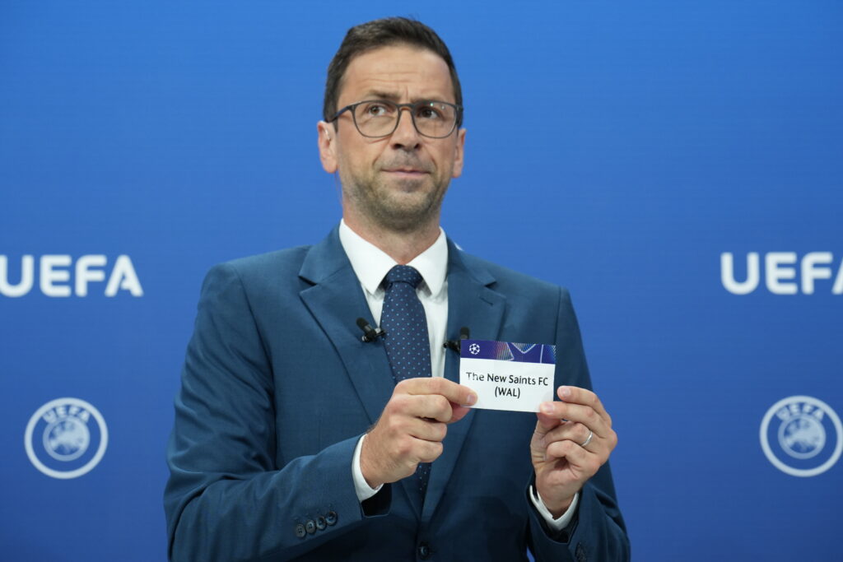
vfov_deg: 11.3
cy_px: 281
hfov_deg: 16.9
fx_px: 2834
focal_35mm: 121
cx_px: 422
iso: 1250
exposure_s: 1/125
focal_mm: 121
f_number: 6.3
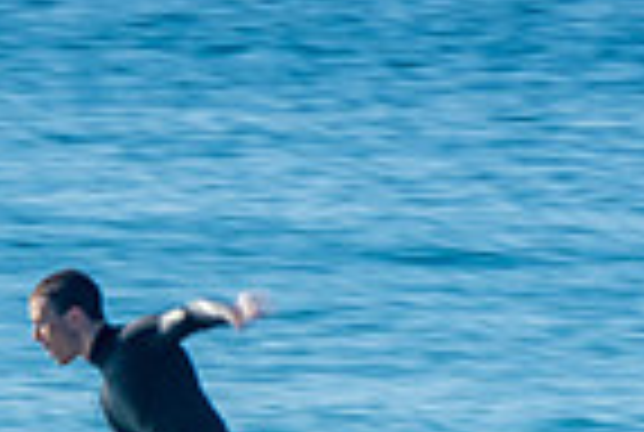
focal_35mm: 2430
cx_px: 171
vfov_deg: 0.6
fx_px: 43560
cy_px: 718
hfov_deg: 0.8
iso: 100
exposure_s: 1/50
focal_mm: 400
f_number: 18
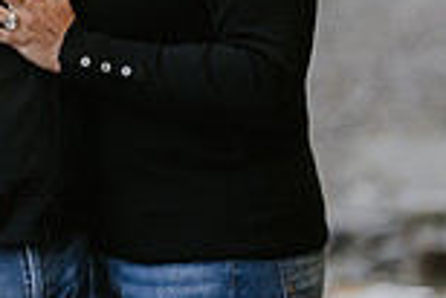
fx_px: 4353
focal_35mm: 351
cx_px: -61
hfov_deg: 5.8
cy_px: -246
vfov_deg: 3.9
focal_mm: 85
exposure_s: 1/1000
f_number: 1.8
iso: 500
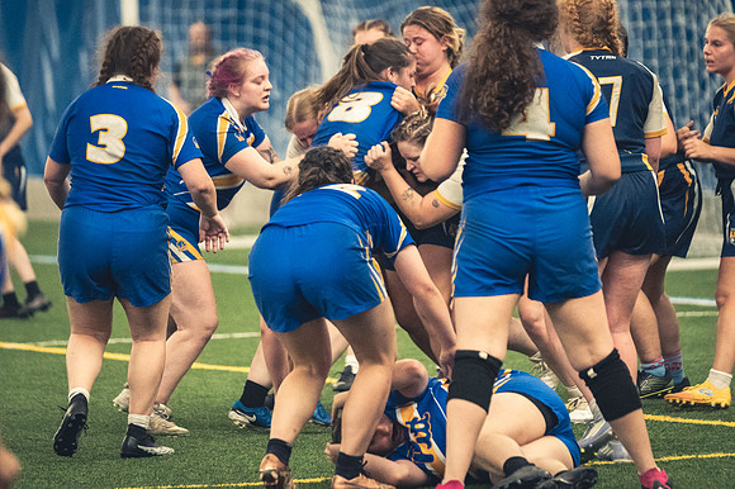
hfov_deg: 6.9
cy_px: 244
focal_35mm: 300
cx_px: 368
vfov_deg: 4.6
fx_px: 6121
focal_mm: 200
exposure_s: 1/500
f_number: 2.8
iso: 12800
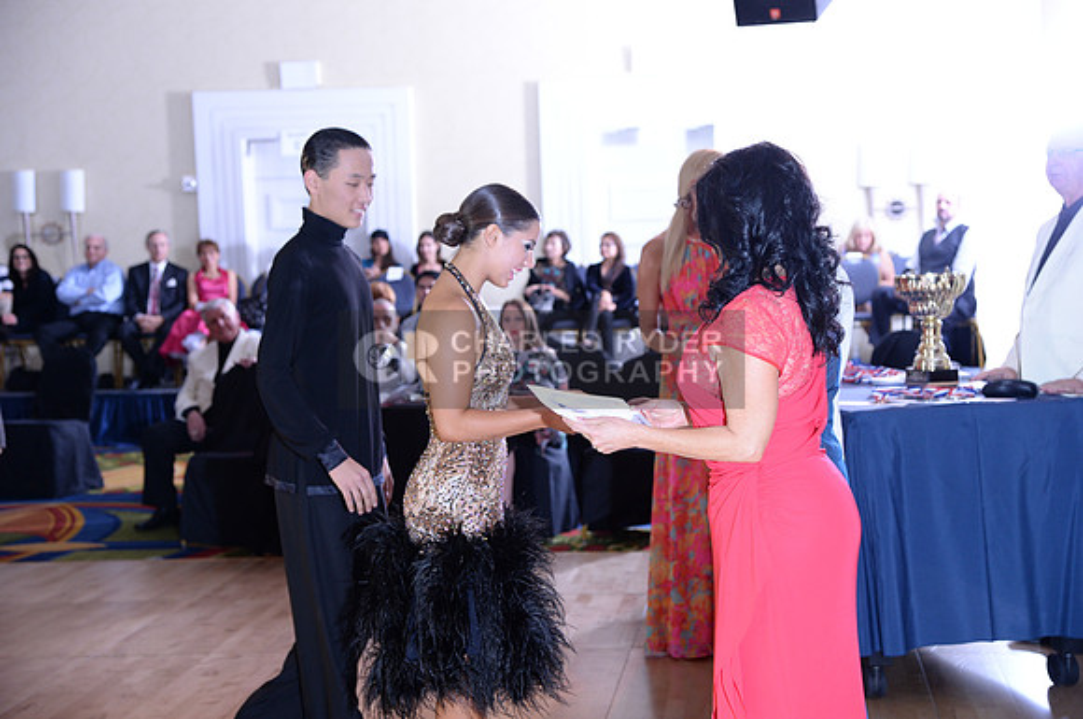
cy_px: 360
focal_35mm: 62
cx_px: 542
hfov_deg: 32.4
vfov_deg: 21.8
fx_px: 1863
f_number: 4.5
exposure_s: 1/250
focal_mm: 62
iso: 1250
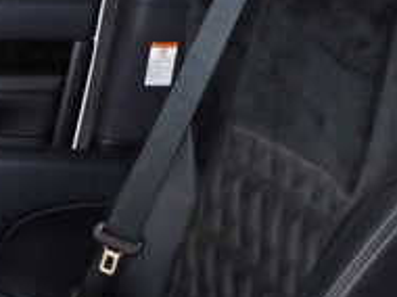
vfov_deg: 18.5
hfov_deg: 20.8
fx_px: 905
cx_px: -207
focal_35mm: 79
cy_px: 77
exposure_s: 1/30
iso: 500
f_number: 2
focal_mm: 4.5
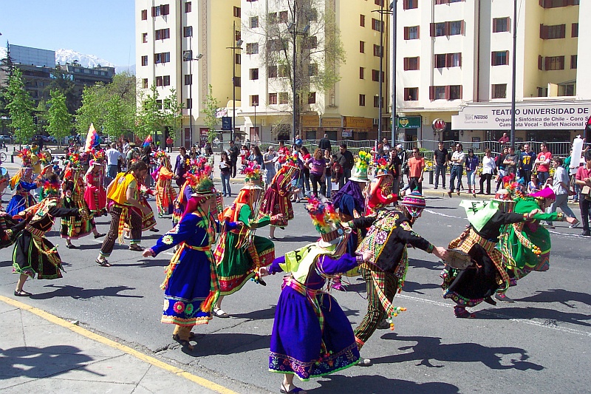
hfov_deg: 50.7
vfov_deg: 35.0
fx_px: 624
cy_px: 197
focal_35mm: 38
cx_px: 296
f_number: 4.8
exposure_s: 1/500
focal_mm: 8
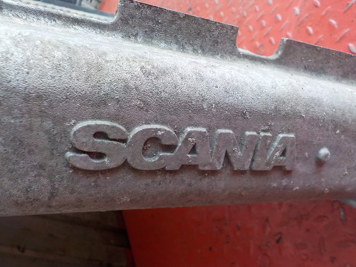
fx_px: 309
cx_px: 178
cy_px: 134
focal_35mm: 30
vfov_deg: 46.8
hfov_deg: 60.0
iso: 220
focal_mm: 4.1
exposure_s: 1/30
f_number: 3.3
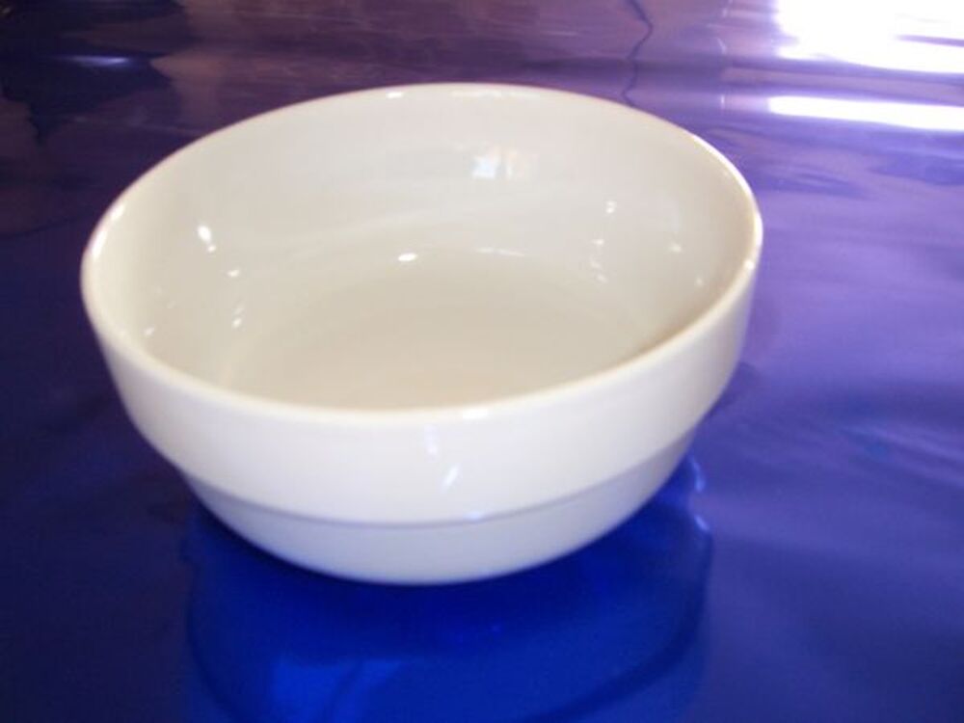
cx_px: 482
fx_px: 1003
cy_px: 362
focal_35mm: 36
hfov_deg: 51.4
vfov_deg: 39.7
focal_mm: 6
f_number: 3
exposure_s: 1/60
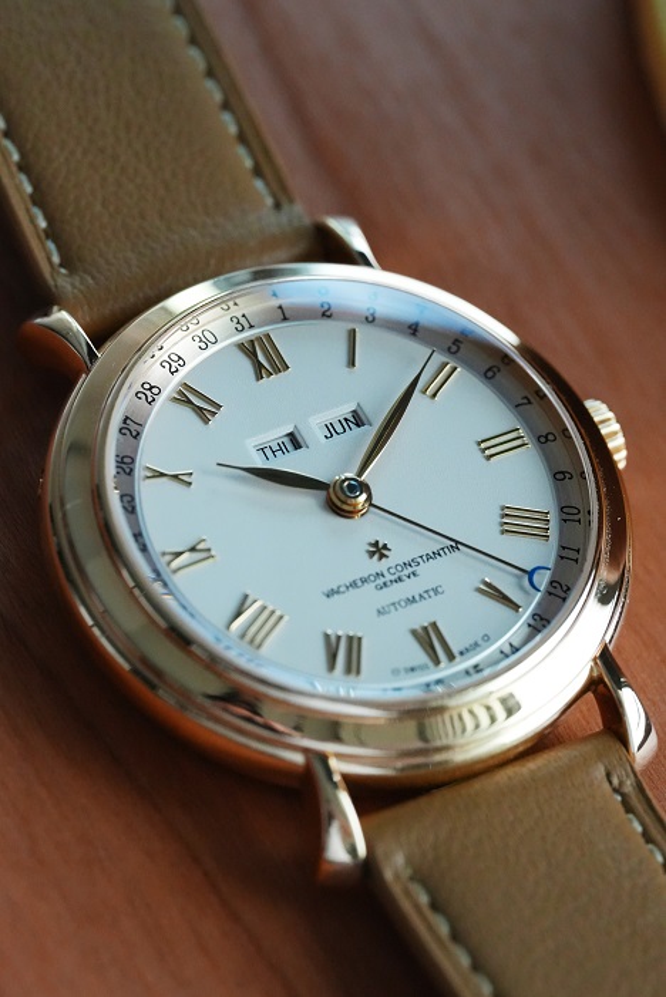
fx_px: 2911
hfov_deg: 13.1
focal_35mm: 105
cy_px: 498
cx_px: 333
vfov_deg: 19.4
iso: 6400
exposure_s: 1/250
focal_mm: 105
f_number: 8
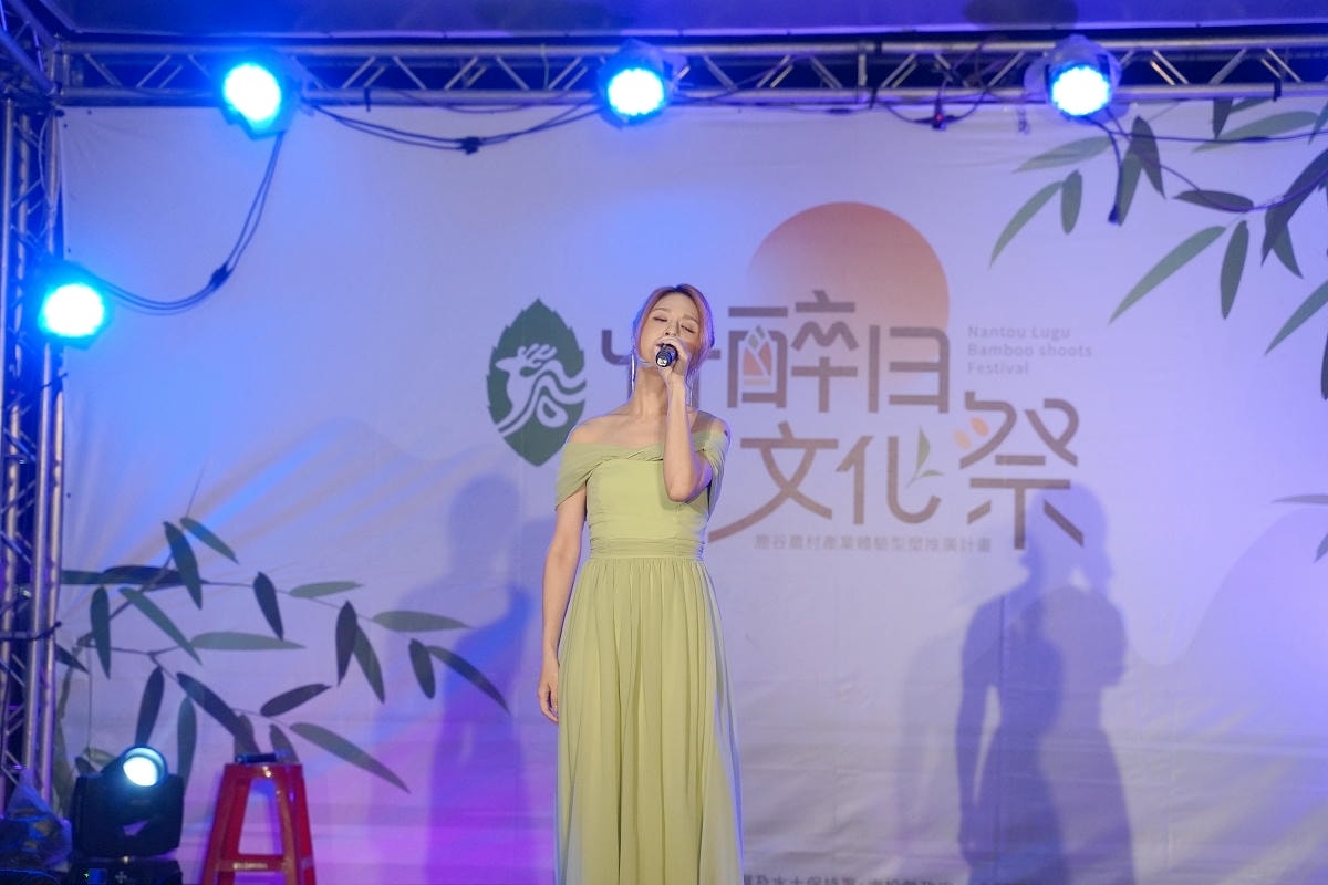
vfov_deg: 18.2
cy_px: 442
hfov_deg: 27.0
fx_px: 2766
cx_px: 664
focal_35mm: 75
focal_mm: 75
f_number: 4
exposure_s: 1/160
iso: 4000
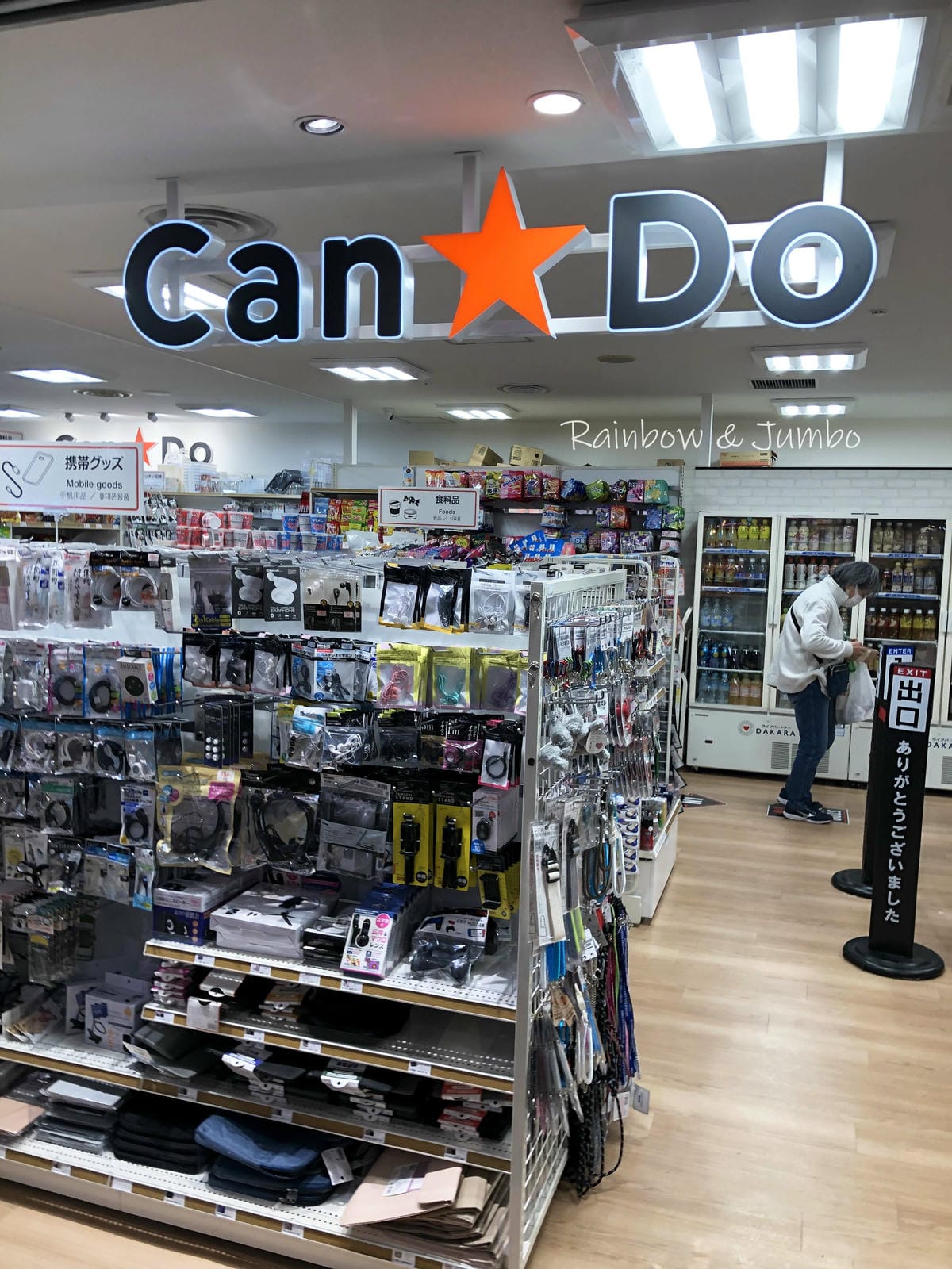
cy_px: 634
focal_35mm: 28
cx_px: 476
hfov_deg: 49.7
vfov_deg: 63.4
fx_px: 1027
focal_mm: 4
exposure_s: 1/120
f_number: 1.8
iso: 64
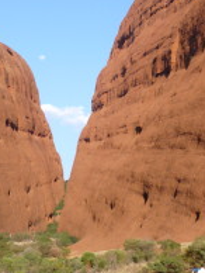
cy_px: 127
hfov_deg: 20.1
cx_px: 17
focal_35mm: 72
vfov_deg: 27.0
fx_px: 567
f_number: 2.8
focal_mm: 5.8
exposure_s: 1/640
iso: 100
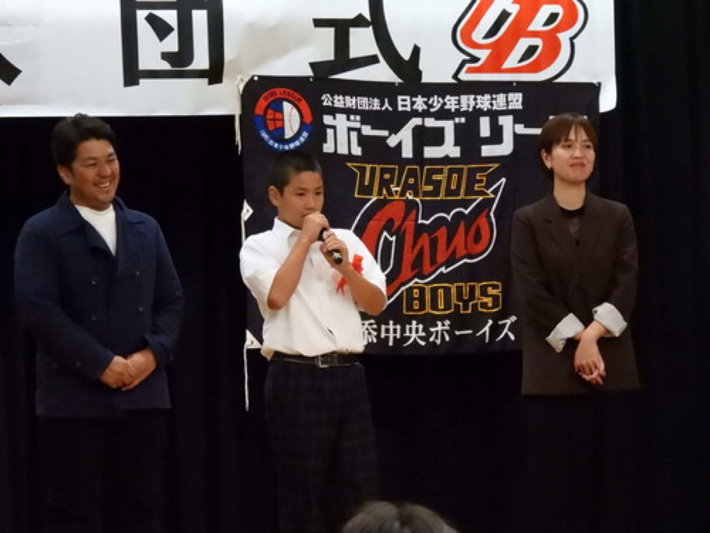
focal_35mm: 240
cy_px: 266
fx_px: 4923
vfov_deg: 6.2
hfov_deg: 8.2
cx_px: 355
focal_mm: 42.8
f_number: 4.5
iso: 3200
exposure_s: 1/320
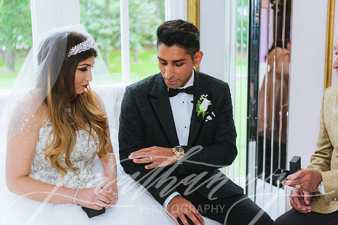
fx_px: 488
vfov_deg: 26.0
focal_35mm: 52
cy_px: 112
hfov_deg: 38.2
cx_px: 169
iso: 800
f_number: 2.8
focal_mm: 52
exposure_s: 1/200
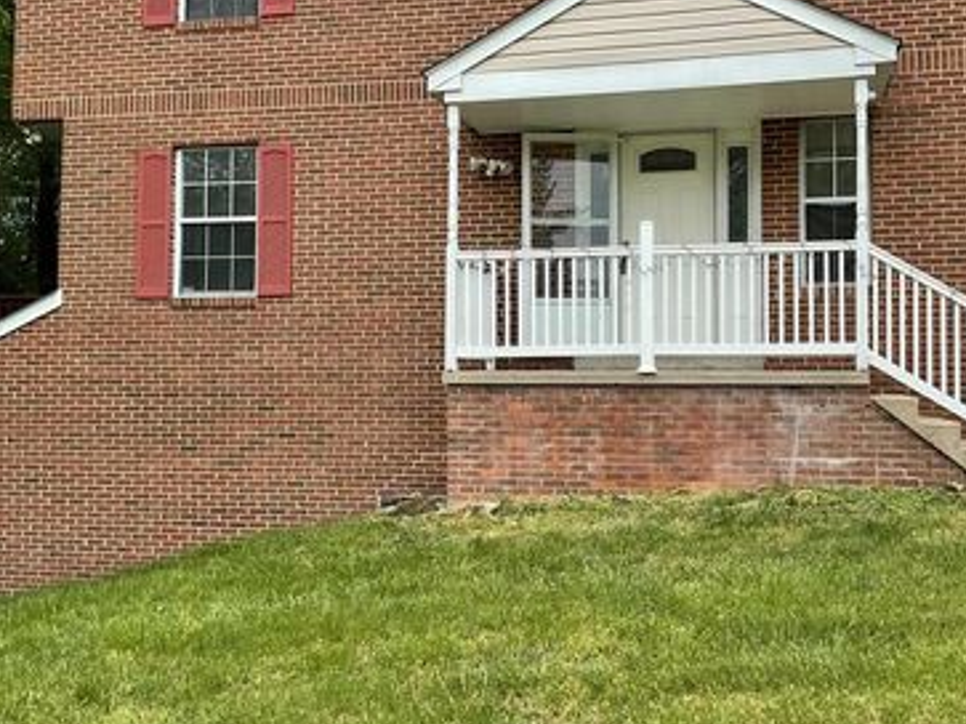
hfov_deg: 46.7
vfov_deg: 35.9
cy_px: 329
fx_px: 1116
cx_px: 535
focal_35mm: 40
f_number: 1.8
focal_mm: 3
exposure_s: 1/770
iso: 16
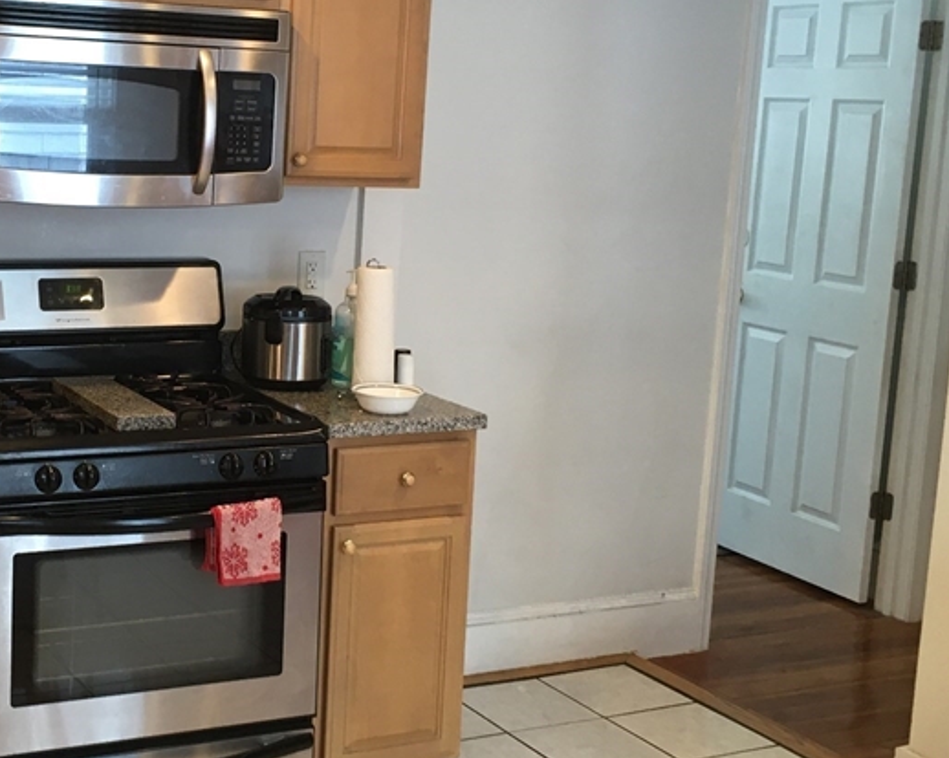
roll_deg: -2.3
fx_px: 1572
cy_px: 308
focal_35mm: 56
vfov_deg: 27.1
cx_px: 222
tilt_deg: -7.5
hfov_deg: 32.9
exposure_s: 1/30
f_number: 2.2
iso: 64
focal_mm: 4.15
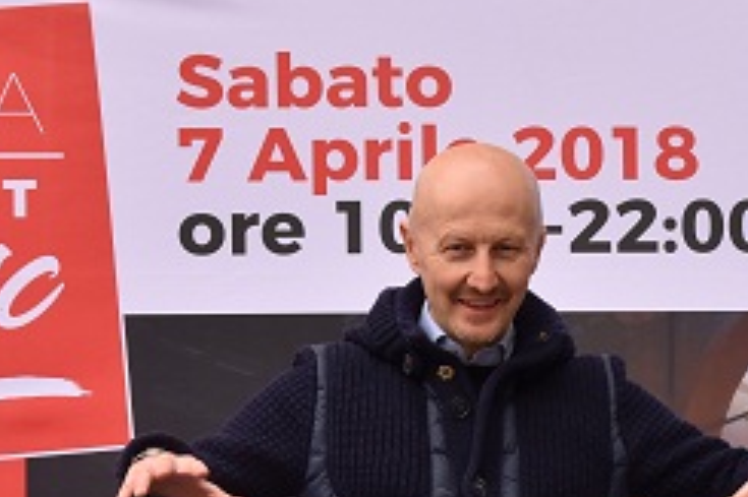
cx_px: 470
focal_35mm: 123
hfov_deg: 16.6
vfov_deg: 10.9
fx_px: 2561
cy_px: 611
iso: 640
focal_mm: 31
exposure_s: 1/500
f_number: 8
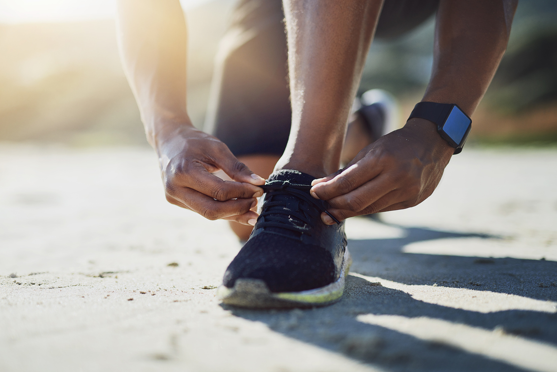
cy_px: 179
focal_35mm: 53
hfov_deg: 37.5
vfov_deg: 25.5
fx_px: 820
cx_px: 273
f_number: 1.8
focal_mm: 50
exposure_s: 1/800
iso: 160
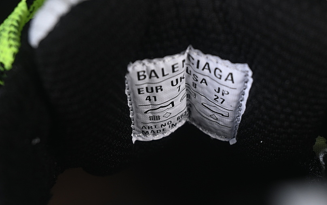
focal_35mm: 102
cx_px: 180
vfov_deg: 12.8
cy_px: 104
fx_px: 909
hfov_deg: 20.4
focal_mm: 50
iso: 160
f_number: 7.1
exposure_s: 1/80
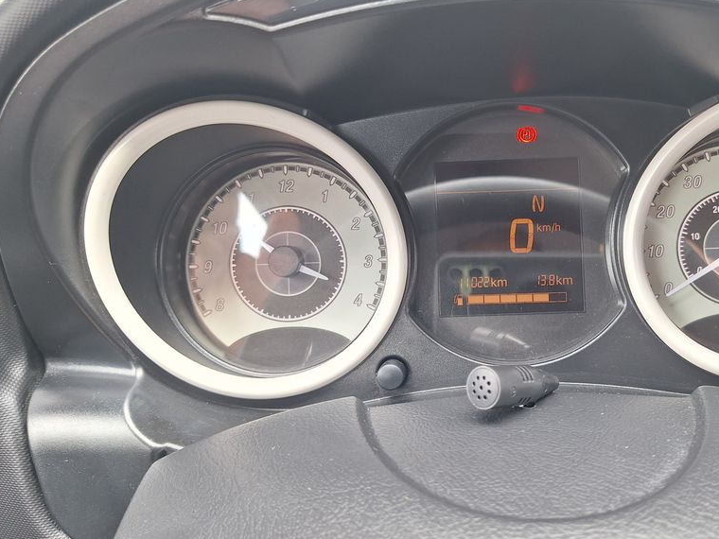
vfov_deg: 45.4
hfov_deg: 57.2
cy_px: 254
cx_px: 471
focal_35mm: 31
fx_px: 644
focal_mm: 5.54
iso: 40
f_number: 1.8
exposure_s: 1/100
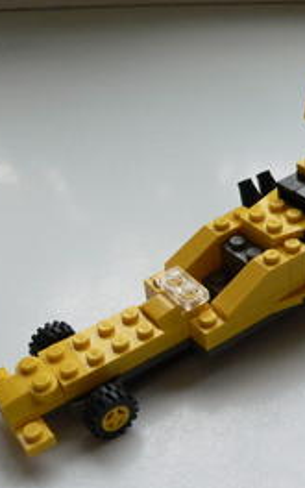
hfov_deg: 24.5
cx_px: 246
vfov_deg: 38.9
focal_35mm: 52
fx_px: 692
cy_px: 248
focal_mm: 6
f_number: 4
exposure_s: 1/250
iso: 400
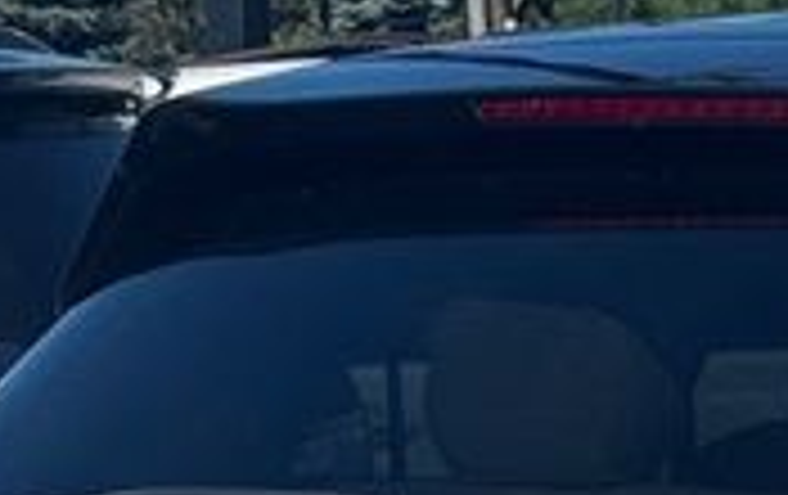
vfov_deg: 4.4
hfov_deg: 6.8
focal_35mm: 297
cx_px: 1635
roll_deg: -0.3
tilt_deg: -6.4
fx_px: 6388
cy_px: 734
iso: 64
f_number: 1.78
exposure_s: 1/3096
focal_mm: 6.76
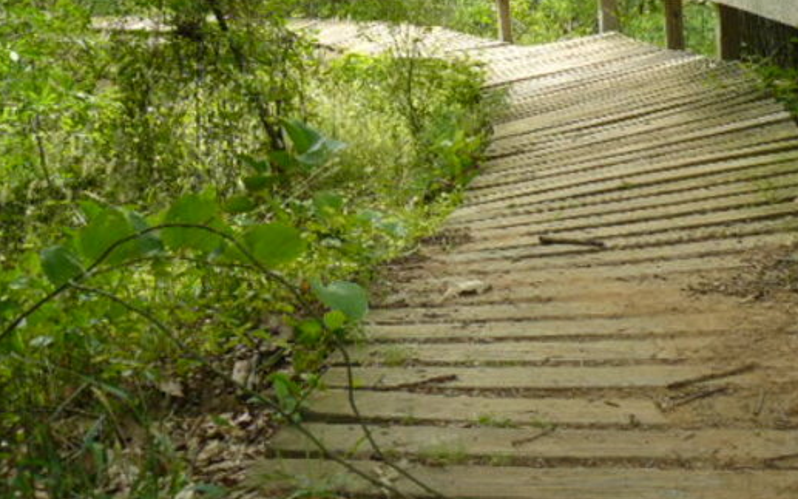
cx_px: 604
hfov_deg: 33.8
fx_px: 1283
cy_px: 73
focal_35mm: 59
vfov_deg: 21.6
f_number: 4
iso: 100
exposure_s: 1/100
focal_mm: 6
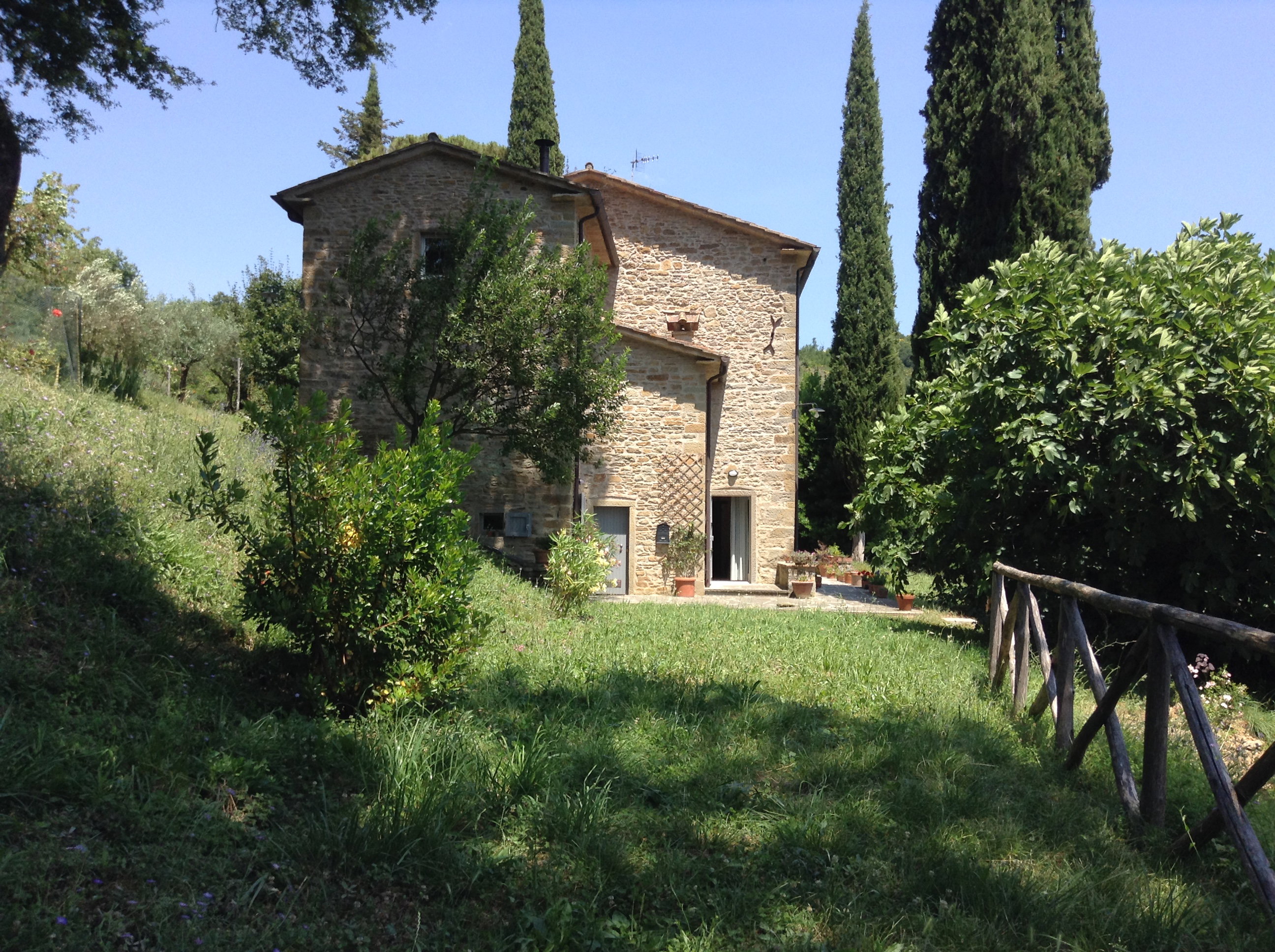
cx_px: 638
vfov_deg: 42.8
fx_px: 1214
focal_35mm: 33
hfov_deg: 55.4
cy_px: 476
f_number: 2.4
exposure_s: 1/637
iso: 25
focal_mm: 3.3
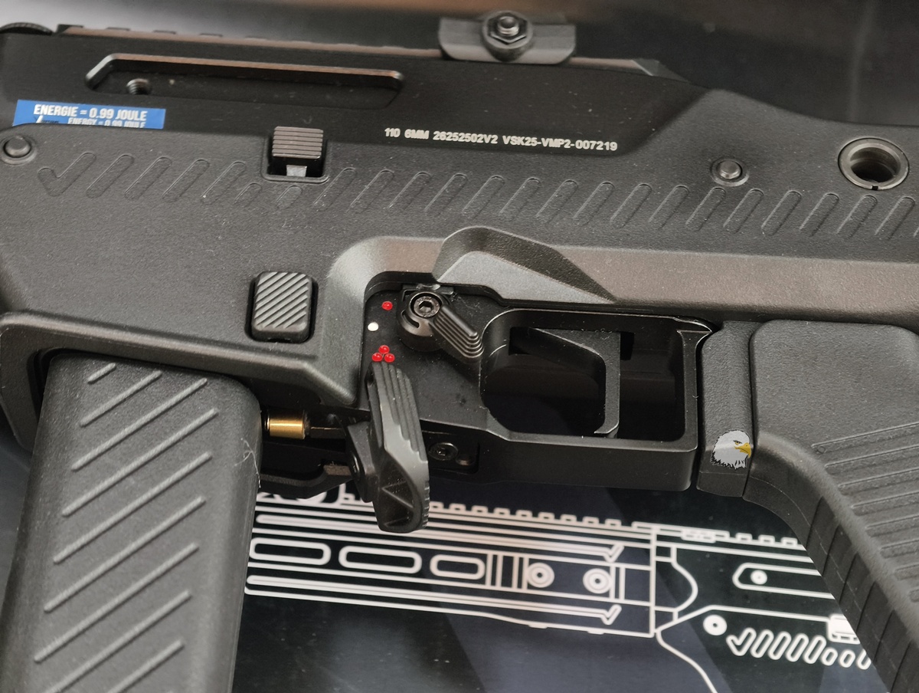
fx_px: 2260
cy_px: 346
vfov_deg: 17.4
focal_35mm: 85
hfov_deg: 23.0
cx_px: 460
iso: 1001
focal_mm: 22.48
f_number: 2.67
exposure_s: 1/10.9
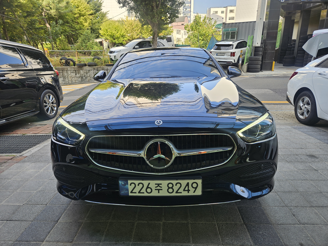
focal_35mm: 23
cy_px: 123
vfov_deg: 58.9
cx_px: 164
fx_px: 218
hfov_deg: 73.9
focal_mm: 5.4
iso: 25
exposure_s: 1/230
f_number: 1.8
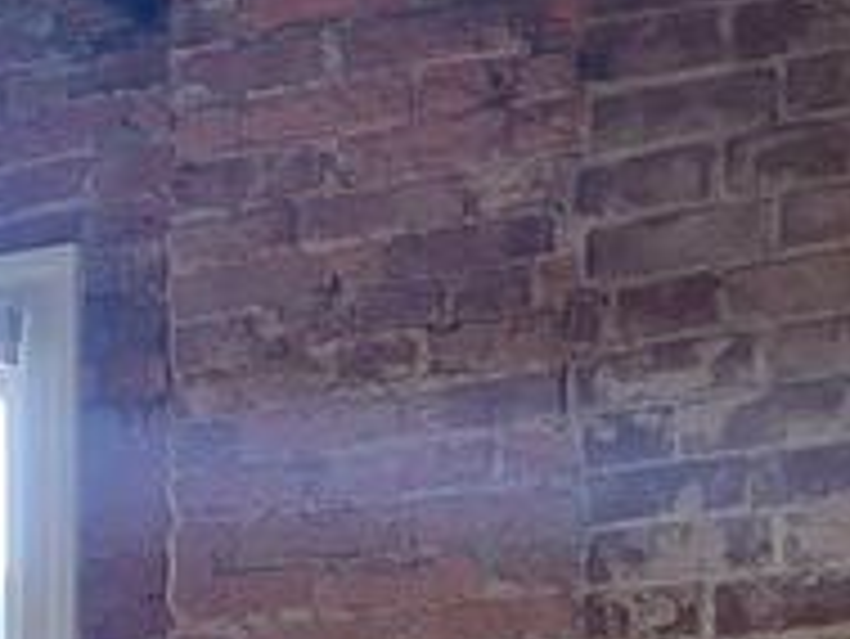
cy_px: 1422
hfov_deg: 13.6
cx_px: -148
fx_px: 3464
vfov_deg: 9.6
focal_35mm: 141
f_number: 1.8
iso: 160
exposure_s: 1/60
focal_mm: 5.4
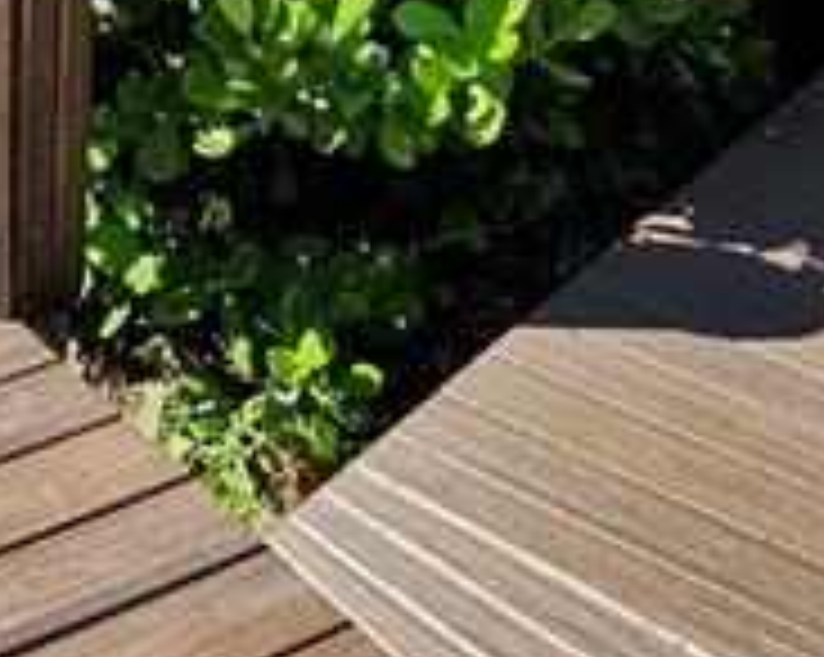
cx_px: -171
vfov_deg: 17.7
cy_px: -500
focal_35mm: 71
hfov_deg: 24.3
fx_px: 1730
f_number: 2.2
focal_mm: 2.2
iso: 50
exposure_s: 1/1365
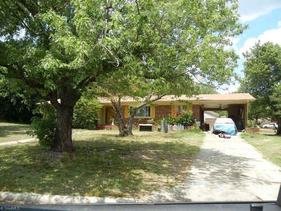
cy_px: 106
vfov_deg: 46.8
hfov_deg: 60.0
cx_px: 140
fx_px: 244
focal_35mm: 30
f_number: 3.5
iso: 160
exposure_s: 1/588
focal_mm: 5.4
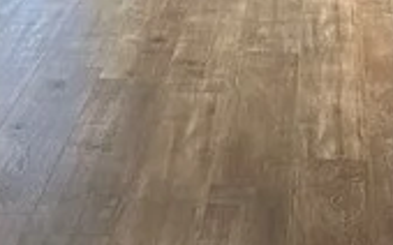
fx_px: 1777
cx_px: 233
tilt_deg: -11.0
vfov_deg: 7.8
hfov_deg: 12.6
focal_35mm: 166
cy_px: -86
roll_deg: -0.2
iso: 400
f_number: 1.6
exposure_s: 1/60
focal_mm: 5.1
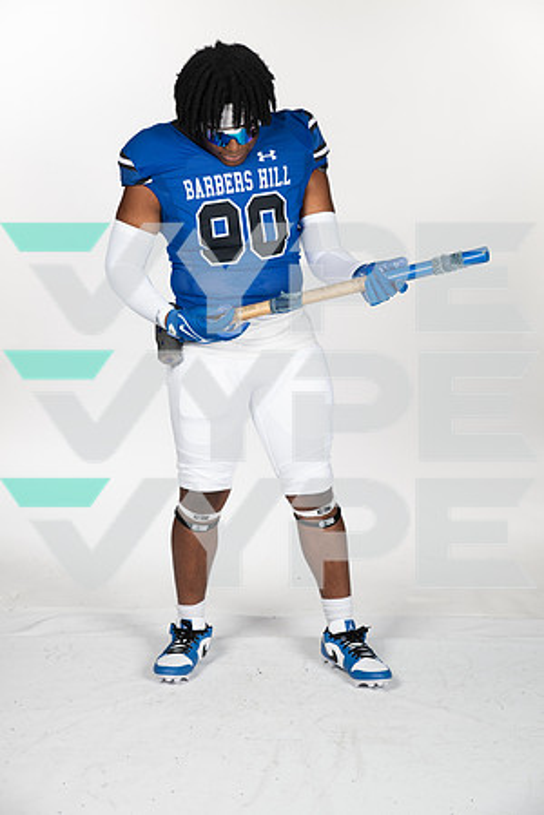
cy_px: 408
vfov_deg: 31.0
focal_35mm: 65
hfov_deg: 20.9
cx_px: 272
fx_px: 1473
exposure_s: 1/400
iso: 250
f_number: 7.1
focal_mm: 65
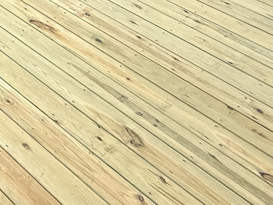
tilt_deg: -33.6
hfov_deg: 25.2
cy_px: -23
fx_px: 418
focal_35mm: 53
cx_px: -157
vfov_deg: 25.5
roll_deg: -0.1
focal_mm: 2.22
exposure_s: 1/3891
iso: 50
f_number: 2.2
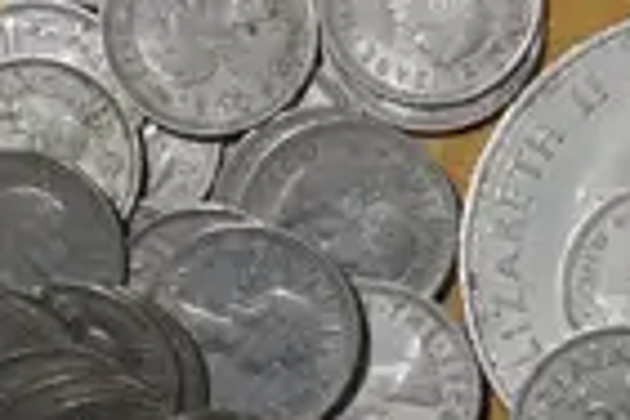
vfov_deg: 6.1
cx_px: -518
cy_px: 145
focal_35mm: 227
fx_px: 3972
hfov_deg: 8.7
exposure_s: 1/125
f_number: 4.5
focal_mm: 15
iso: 200
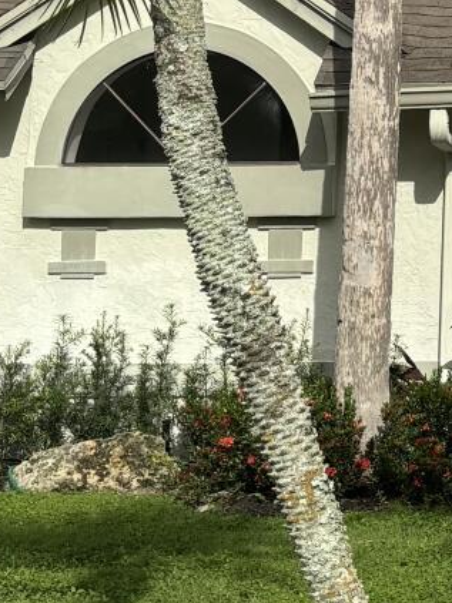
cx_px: 777
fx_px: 2143
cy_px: -81
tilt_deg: +9.9
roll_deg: +1.1
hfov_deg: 11.3
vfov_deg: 15.5
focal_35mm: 123
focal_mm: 5.96
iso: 50
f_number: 1.6
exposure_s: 1/7692
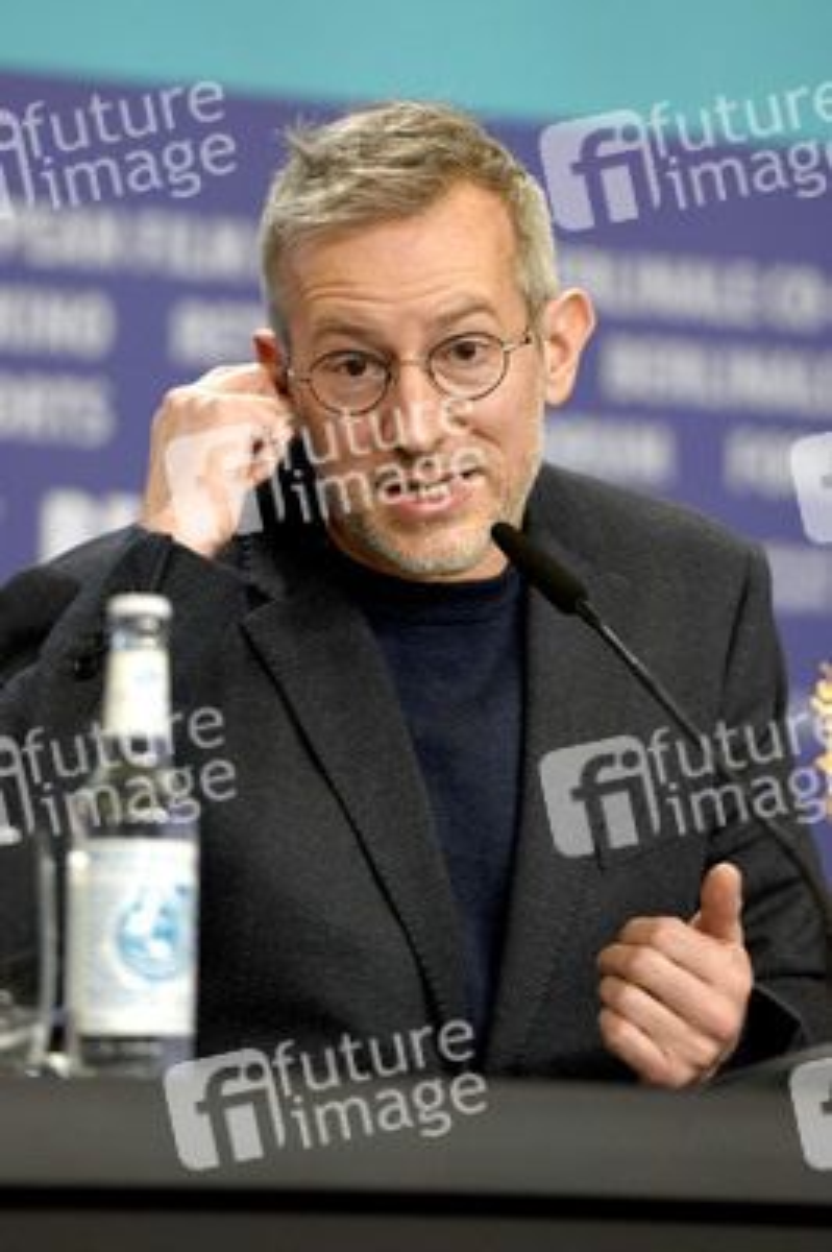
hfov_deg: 6.9
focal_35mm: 200
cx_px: 416
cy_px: 626
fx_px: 6945
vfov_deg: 10.3
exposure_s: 1/250
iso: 1000
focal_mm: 200
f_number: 3.5
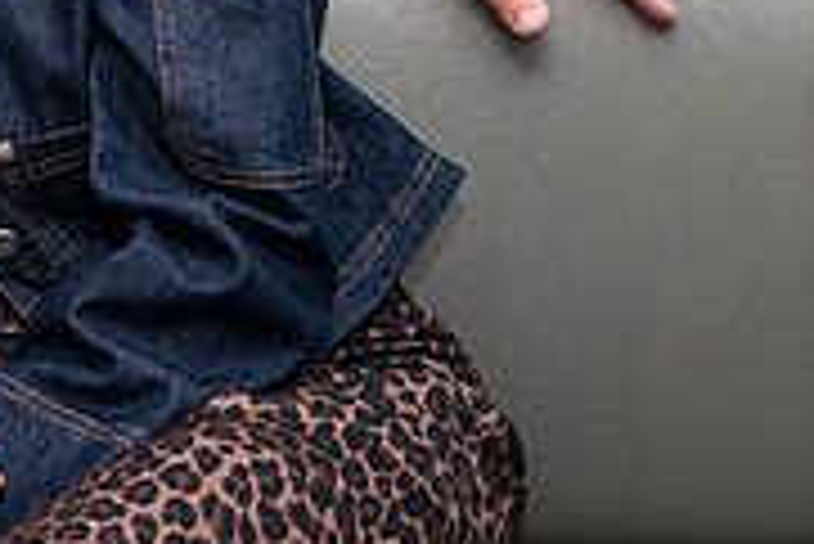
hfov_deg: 10.1
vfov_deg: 6.9
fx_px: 4458
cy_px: -261
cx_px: -379
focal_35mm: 197
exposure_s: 1/125
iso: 1250
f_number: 4
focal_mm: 58
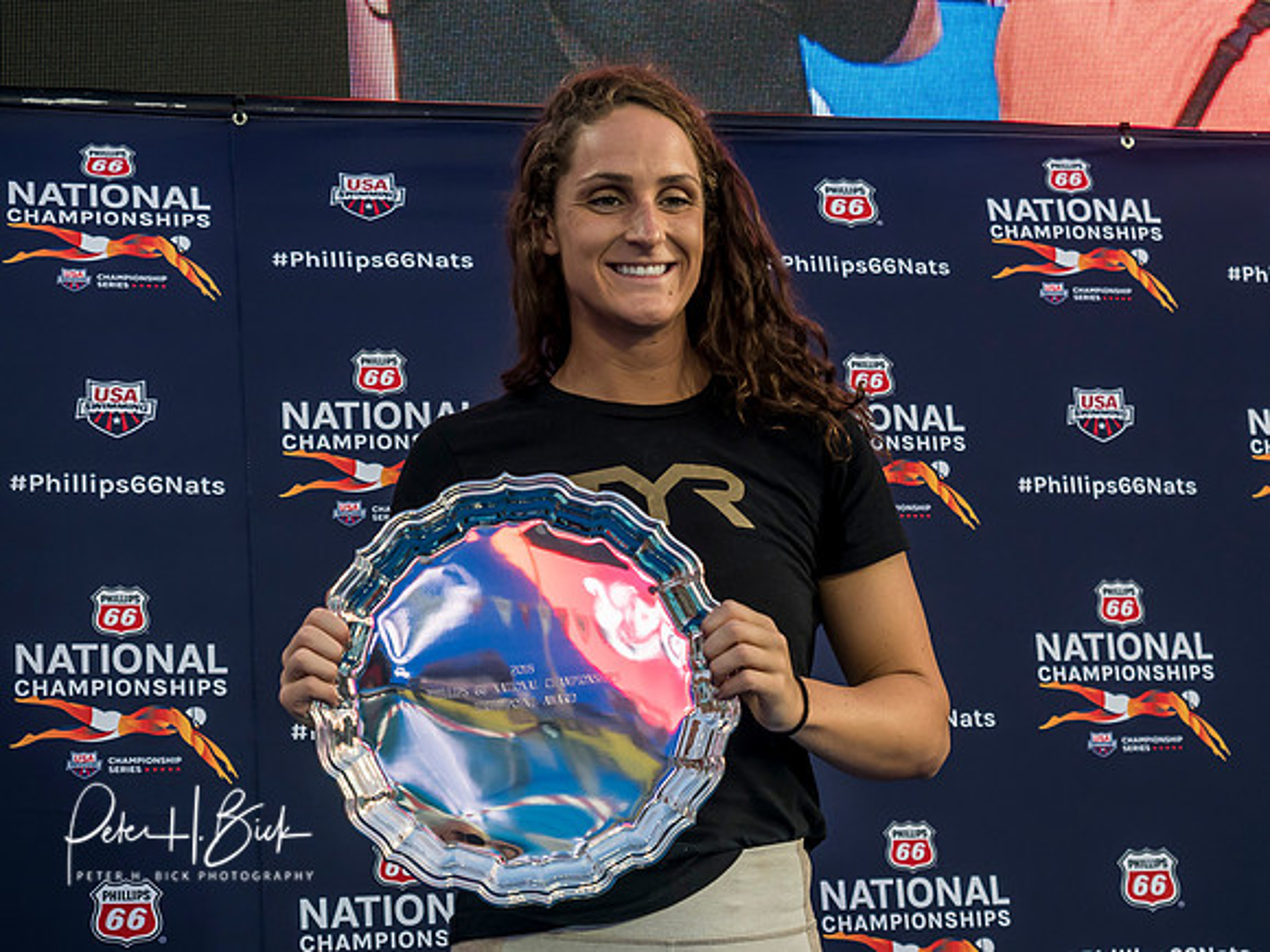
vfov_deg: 15.4
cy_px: 440
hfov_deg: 20.5
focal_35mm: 96
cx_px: 746
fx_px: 3515
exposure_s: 1/320
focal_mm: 40
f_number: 4
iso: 500
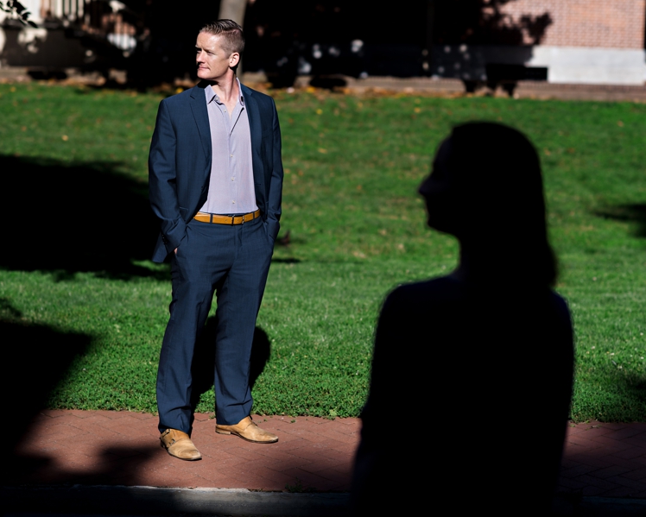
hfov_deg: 19.9
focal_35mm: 96
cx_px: 355
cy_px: 258
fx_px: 1836
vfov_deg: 16.0
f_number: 2.8
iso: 100
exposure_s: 1/4000
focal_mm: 85
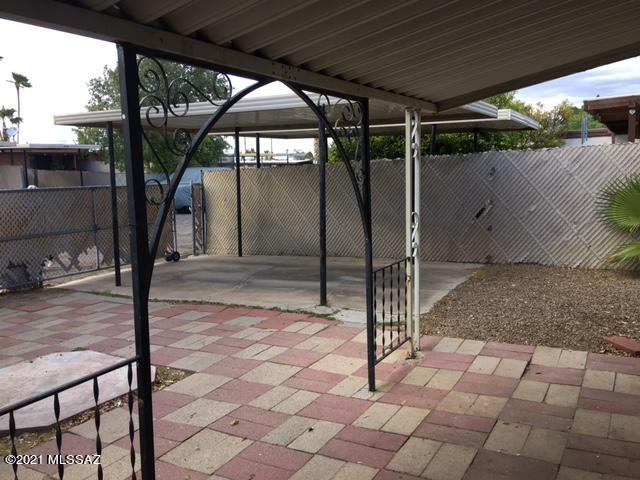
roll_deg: -0.9
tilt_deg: -7.2
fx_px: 536
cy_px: 240
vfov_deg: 48.2
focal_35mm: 29
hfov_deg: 61.7
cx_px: 320
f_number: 2.2
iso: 25
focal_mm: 4.15
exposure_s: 1/195
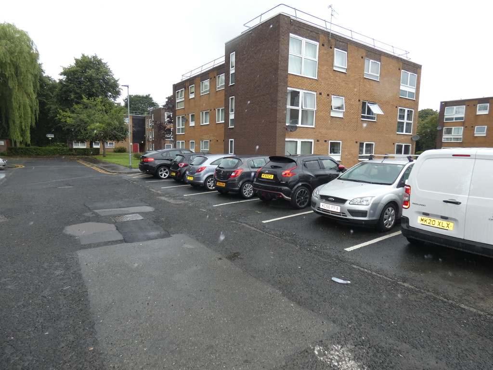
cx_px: 246
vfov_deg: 66.0
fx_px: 285
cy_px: 185
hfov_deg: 81.7
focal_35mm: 20
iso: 80
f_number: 2.8
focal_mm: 3.6
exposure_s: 1/160
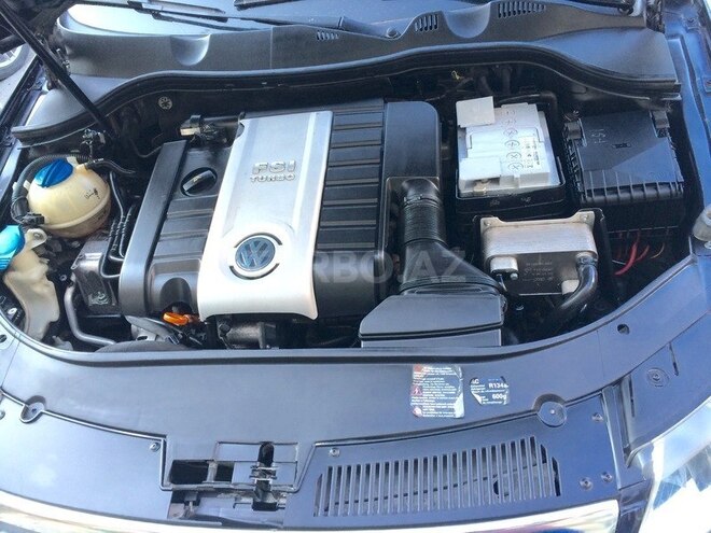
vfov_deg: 48.2
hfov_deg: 61.7
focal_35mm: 29
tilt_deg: -45.1
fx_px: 596
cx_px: 356
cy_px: 266
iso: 40
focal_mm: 4.15
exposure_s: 1/40
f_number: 2.2
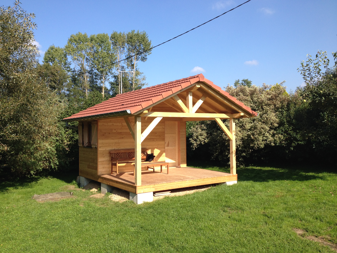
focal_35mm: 35
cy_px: 126
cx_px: 168
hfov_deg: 52.6
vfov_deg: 40.7
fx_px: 341
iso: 50
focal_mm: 4.28
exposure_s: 1/1082
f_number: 2.4
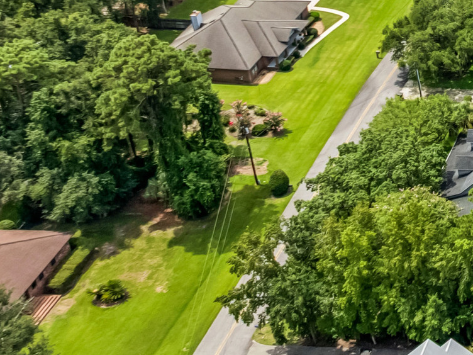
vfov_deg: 14.7
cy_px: -53
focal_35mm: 98
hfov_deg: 17.0
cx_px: 815
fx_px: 1339
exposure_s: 1/320
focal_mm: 12.29
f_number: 2.8
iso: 120
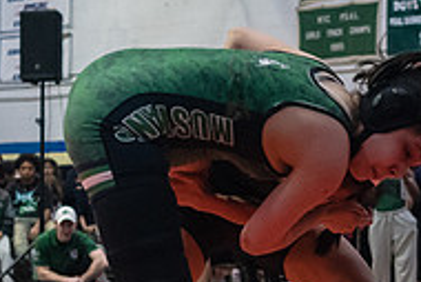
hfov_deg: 16.4
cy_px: 260
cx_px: 255
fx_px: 1463
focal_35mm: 125
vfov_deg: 10.9
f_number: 3.2
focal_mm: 35
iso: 5000
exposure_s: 1/500
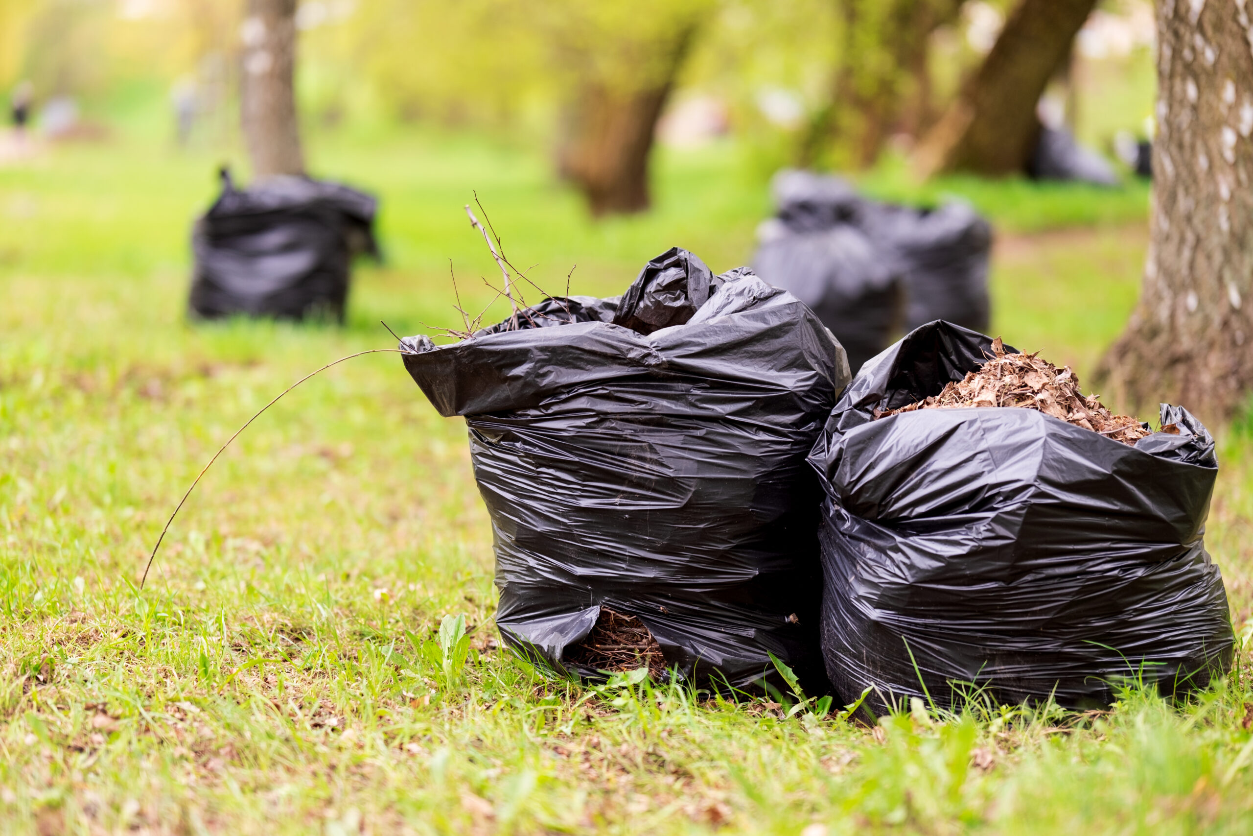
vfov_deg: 12.1
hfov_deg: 18.1
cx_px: 626
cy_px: 418
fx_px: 3933
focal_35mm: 113
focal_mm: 75
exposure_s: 1/320
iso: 160
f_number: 1.4
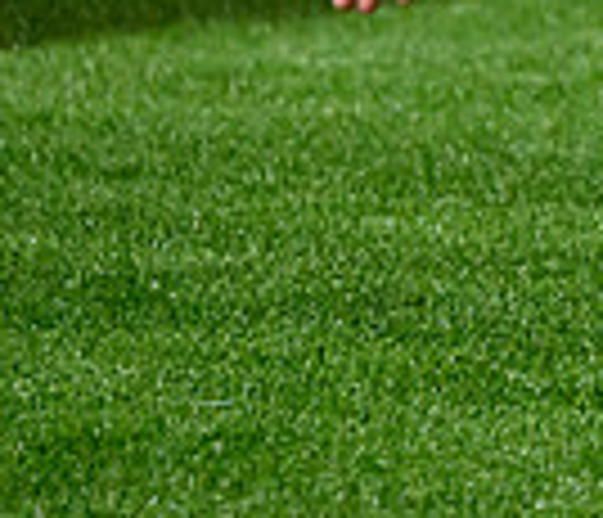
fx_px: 13443
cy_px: -387
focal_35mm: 732
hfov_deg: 2.6
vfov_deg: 2.2
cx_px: 1290
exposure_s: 1/1600
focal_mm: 155
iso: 6400
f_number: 3.2
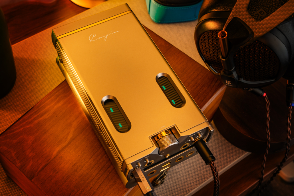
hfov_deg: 39.4
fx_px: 411
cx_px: 147
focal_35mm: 50
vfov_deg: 26.8
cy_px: 98
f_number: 18
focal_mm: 50.3
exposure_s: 1/3
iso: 100
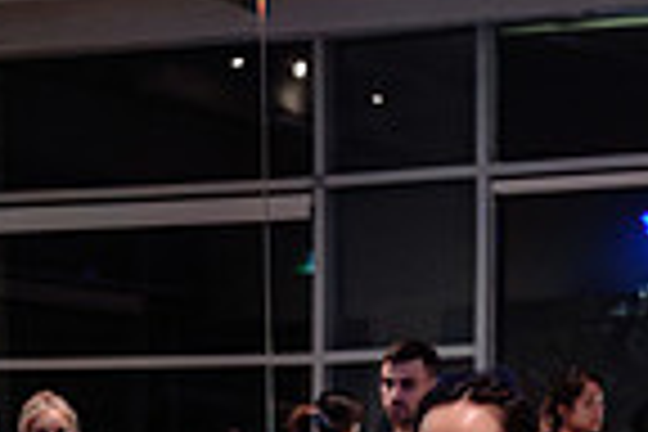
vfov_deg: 9.7
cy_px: 682
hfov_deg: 14.8
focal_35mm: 137
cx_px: 590
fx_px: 2466
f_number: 2.8
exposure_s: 1/160
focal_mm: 34
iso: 1600
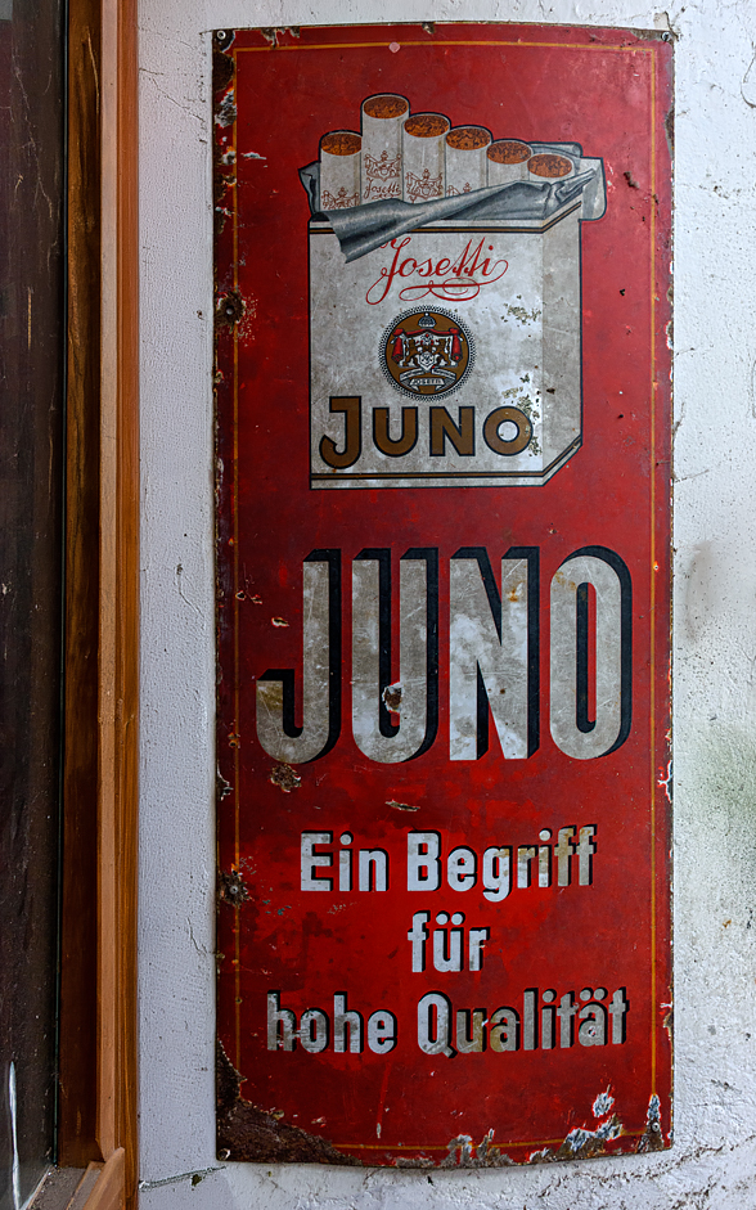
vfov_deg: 70.4
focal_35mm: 26
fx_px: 857
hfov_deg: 47.5
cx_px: 425
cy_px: 606
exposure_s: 1/100
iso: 400
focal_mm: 16
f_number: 7.1
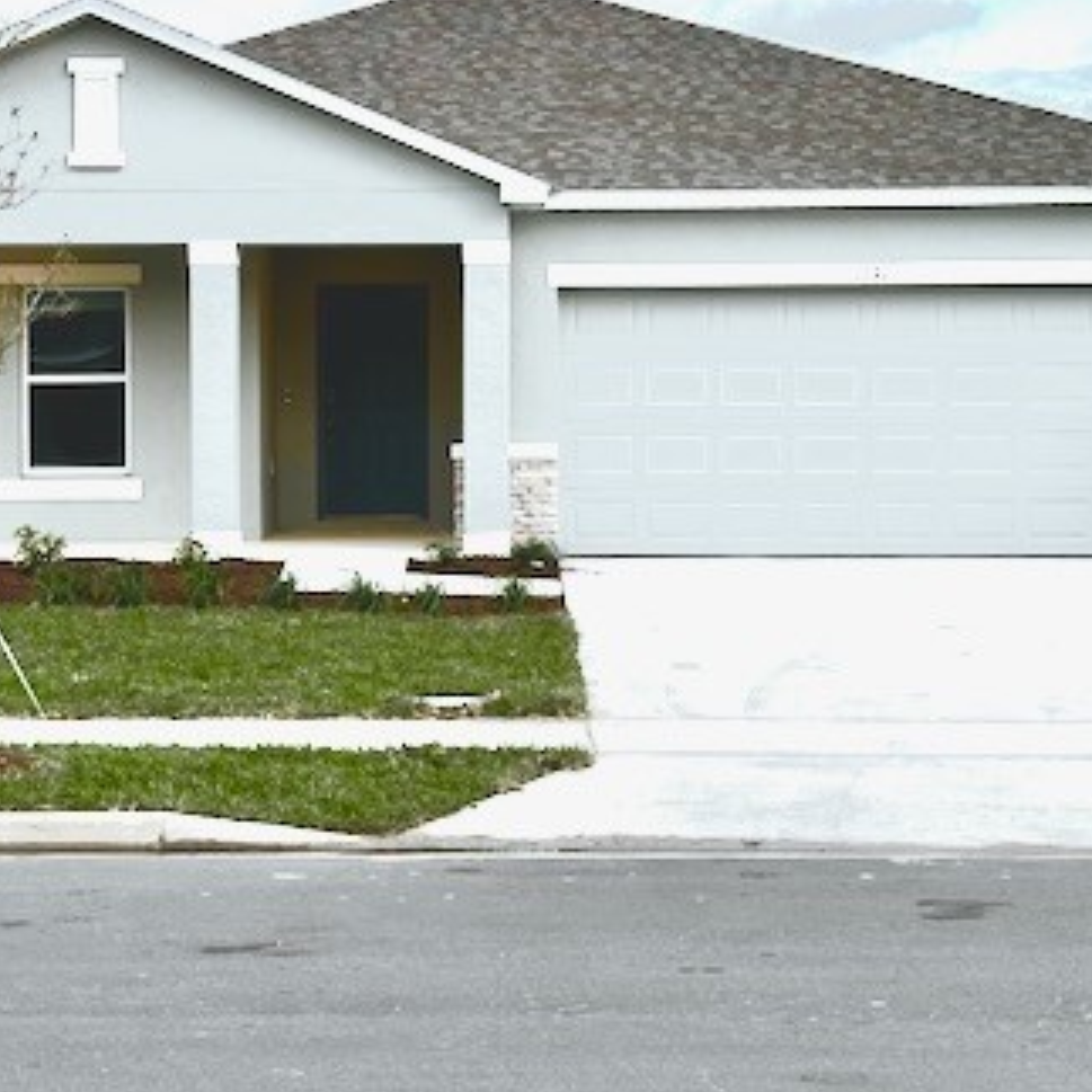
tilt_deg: -1.4
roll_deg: +0.1
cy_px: 524
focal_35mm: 84
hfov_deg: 20.6
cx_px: 416
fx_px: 2998
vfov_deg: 20.6
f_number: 1.78
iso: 64
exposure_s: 1/604
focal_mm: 6.86
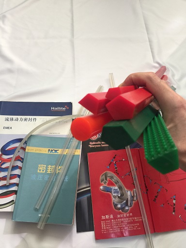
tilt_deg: -66.8
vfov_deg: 61.7
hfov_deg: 48.2
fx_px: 208
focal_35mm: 29
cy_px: 124
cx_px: 93
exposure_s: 1/33
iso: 64
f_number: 2.2
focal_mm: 4.15
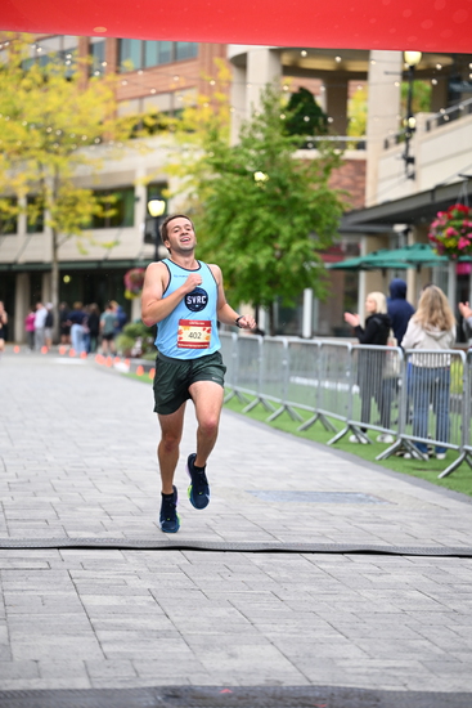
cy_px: 354
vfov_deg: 20.6
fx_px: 1946
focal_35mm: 99
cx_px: 236
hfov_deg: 13.8
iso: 1250
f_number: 2.8
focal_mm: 99
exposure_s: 1/1600
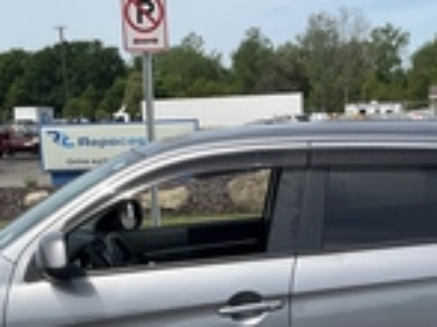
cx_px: 241
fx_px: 996
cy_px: 363
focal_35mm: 79
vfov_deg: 17.9
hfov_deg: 24.7
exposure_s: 1/1730
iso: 25
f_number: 1.8
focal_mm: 3
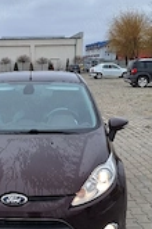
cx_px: 26
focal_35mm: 58
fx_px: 367
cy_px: 142
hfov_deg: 23.0
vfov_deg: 34.3
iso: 40
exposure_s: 1/833
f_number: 1.8
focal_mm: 5.54
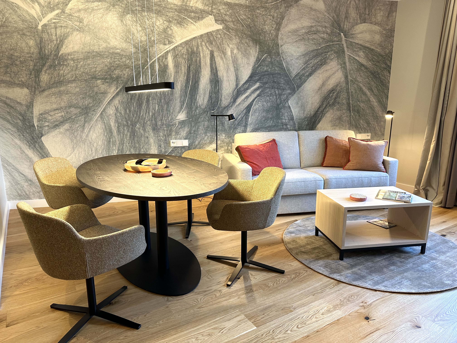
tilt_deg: -13.1
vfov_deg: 56.8
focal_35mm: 24
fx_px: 317
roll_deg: +0.3
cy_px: 172
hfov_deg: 71.6
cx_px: 228
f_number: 1.78
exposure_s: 1/60
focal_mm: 6.86
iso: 200
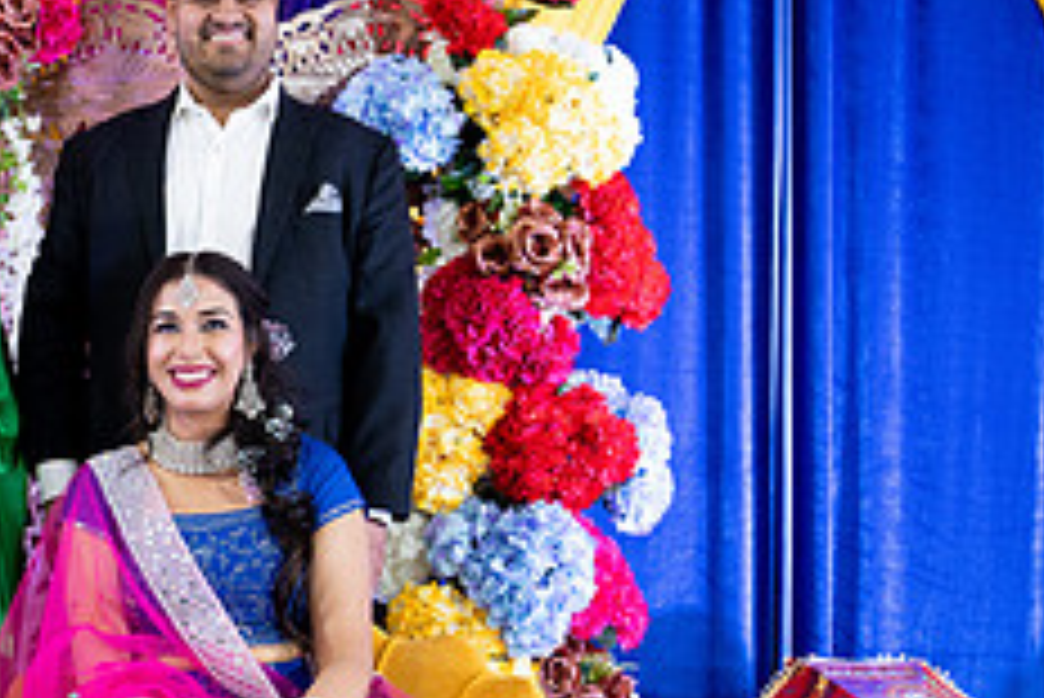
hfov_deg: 29.4
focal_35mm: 65
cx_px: 63
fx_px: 1886
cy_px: 493
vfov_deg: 20.8
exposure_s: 1/125
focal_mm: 26
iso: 1250
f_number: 2.8
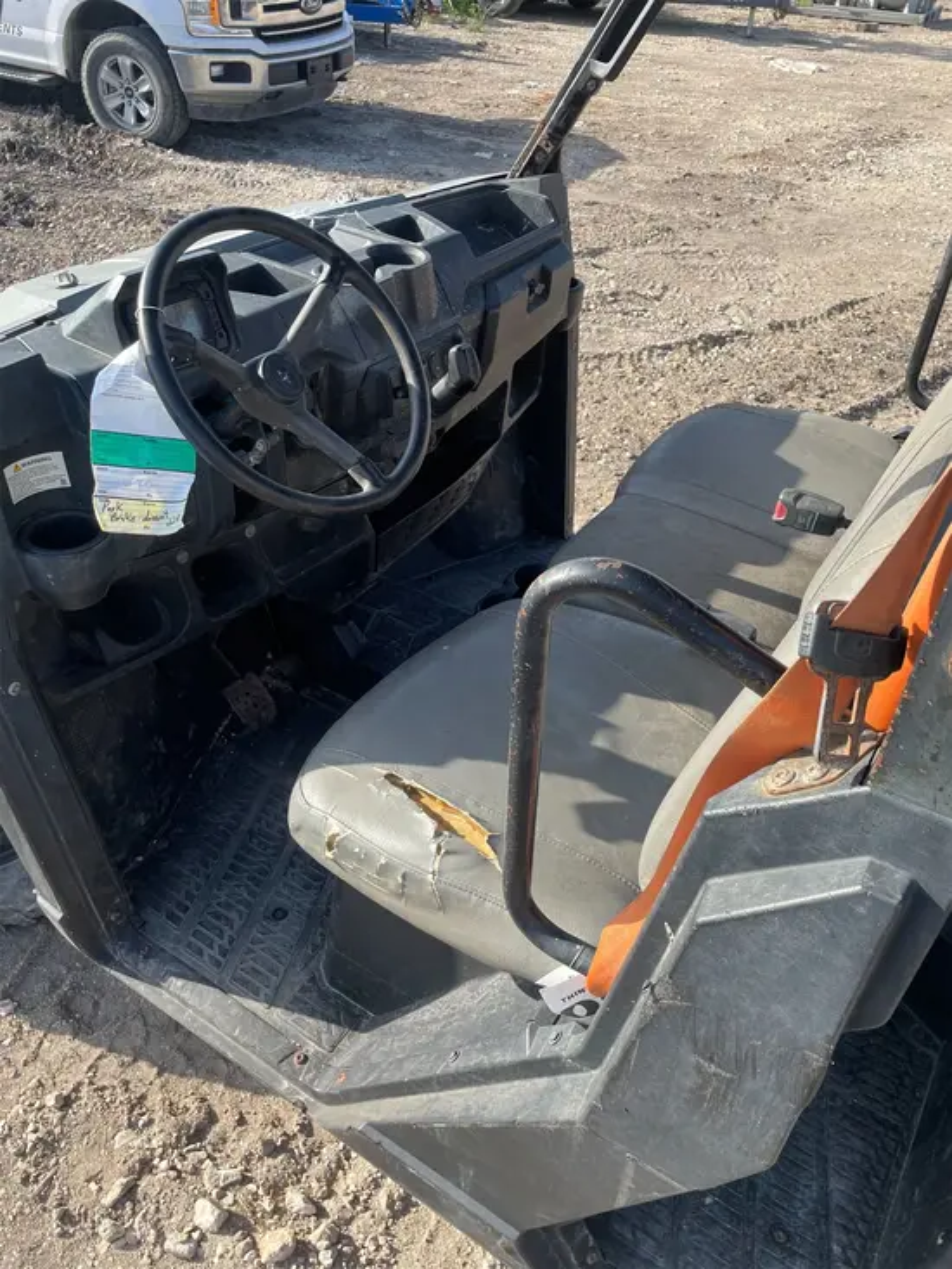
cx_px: 476
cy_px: 634
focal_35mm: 26
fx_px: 953
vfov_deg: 67.3
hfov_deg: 53.1
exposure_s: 1/955
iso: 32
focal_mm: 4.2
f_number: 1.6
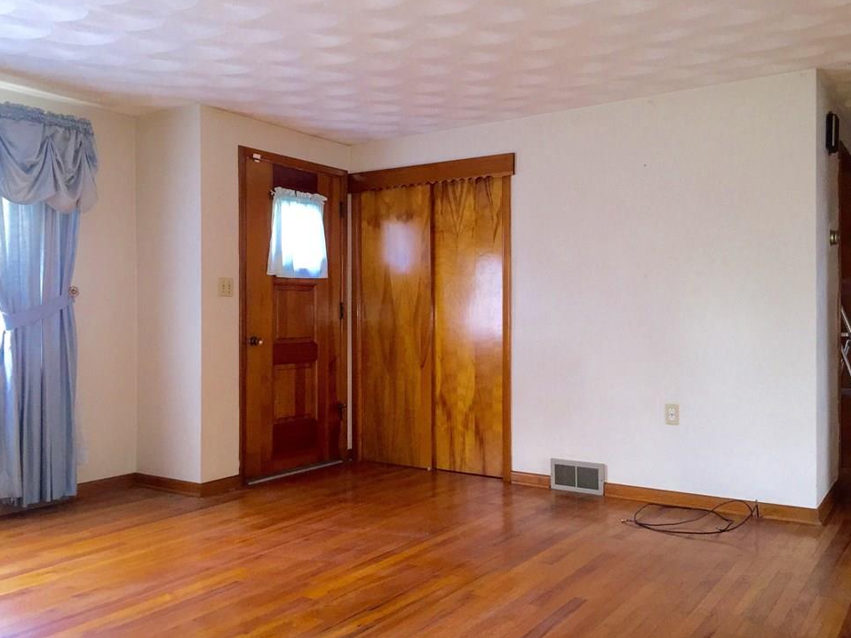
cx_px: 424
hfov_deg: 58.4
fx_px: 762
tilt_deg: +0.2
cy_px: 319
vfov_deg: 45.4
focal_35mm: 31
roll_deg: -0.7
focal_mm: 4.15
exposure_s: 1/16
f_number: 2.2
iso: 160
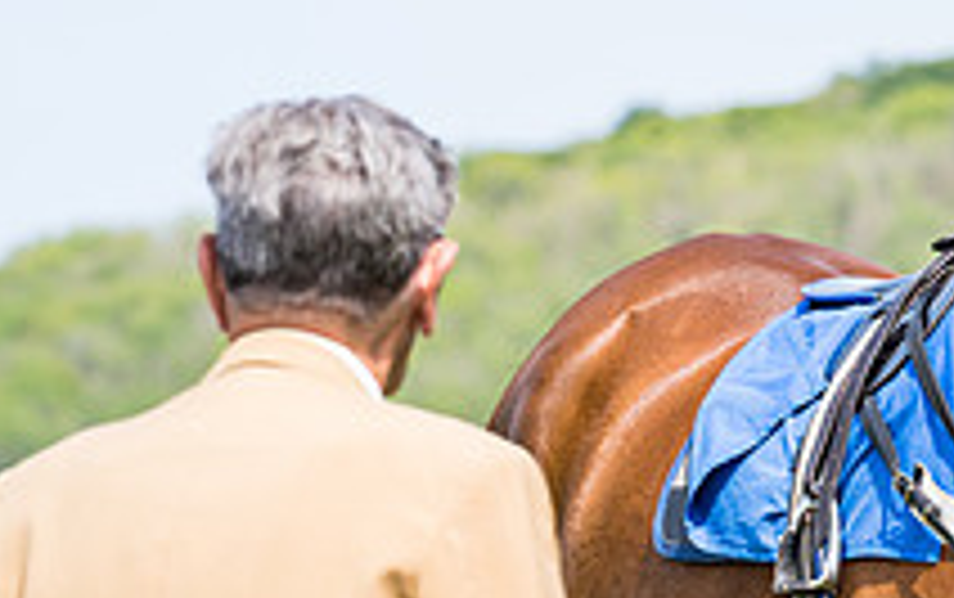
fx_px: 11530
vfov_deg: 3.0
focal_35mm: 443
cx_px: 1421
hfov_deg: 4.7
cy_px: 412
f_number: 5
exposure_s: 1/250
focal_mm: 135
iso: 50
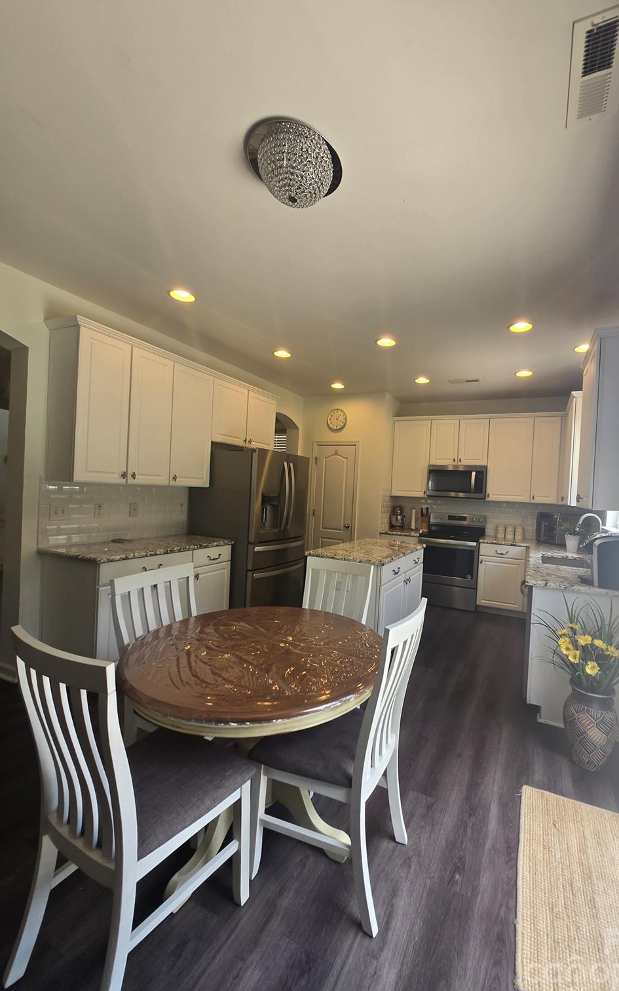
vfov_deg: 105.3
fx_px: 378
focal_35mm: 14
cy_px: 497
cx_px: 369
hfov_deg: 77.8
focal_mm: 1.7
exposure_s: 1/60
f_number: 2.2
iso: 32
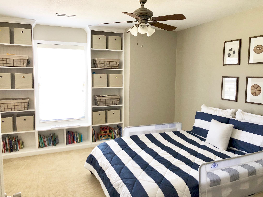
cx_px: 132
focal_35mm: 28
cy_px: 98
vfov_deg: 49.7
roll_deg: -1.0
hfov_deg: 63.4
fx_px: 213
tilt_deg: -6.0
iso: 32
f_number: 1.8
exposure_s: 1/24
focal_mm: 4
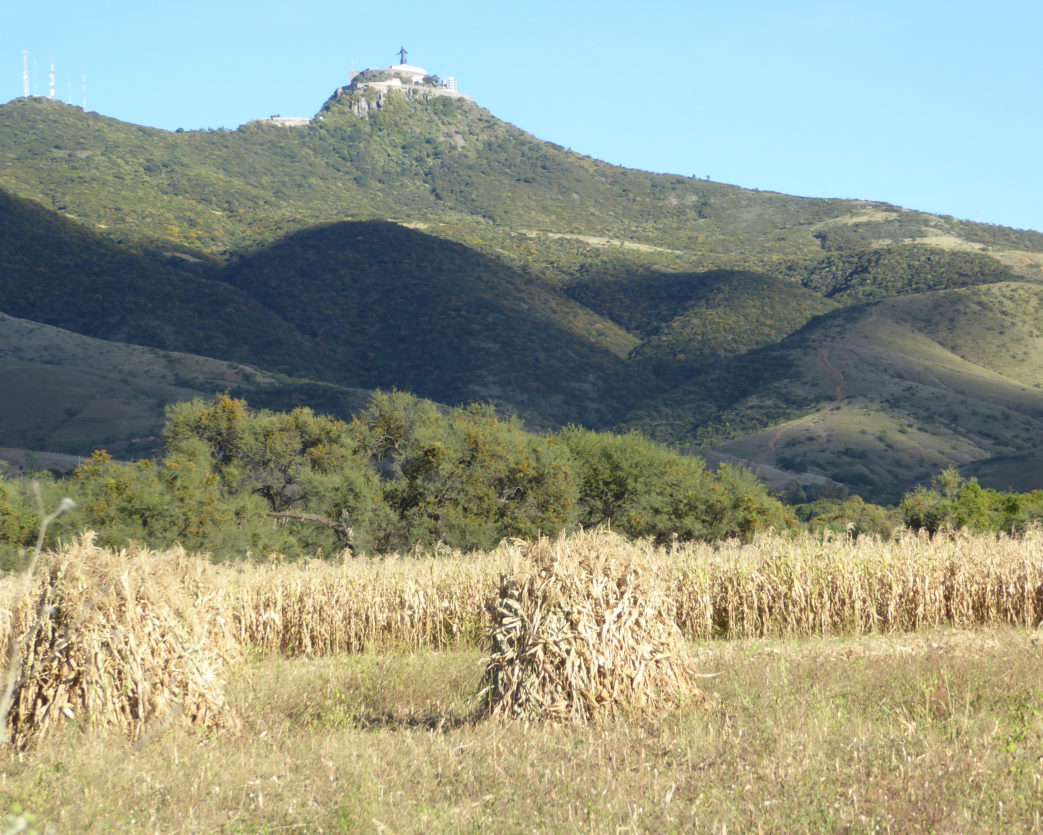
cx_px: 506
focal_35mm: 133
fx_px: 4106
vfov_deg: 11.6
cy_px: 418
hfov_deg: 14.5
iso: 80
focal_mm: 20.6
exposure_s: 1/160
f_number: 5.1
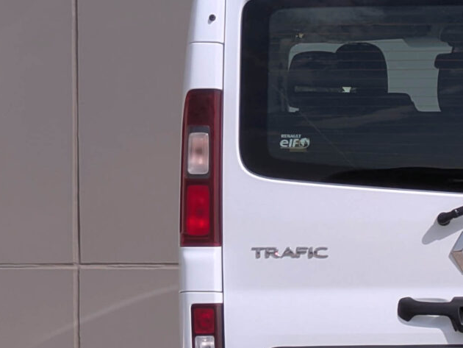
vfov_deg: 18.8
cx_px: 449
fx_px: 1044
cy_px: 247
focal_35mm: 78
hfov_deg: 24.0
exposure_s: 1/3200
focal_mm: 6.86
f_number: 1.8
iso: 80
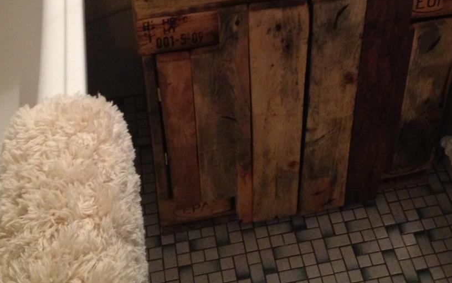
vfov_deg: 20.9
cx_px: 295
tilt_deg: -37.4
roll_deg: -1.6
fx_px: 739
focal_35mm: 60
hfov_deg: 33.8
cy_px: -6
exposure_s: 1/20
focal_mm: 4.12
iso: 400
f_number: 2.4
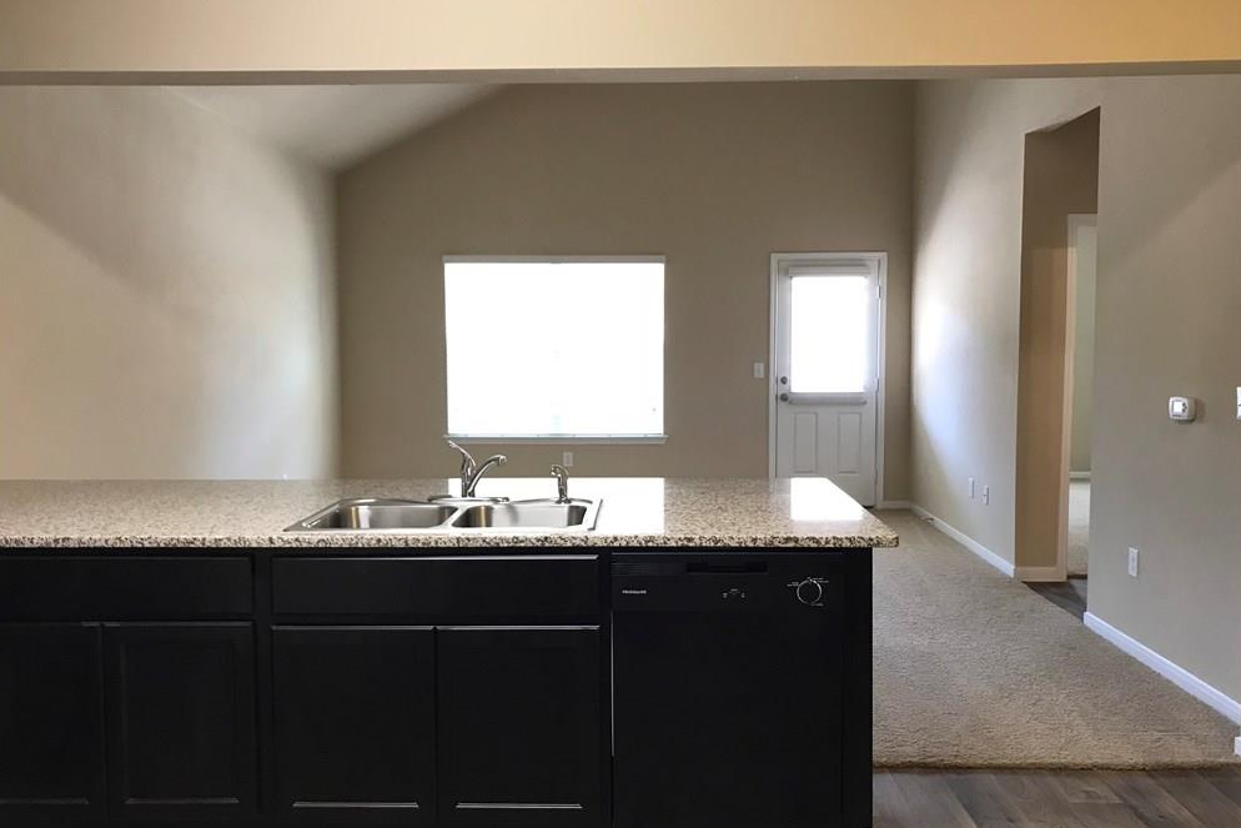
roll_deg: +0.1
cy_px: 415
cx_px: 629
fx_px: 1034
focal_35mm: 30
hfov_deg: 61.9
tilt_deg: -2.5
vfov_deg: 43.6
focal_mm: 3.99
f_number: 1.8
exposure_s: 1/17
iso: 40
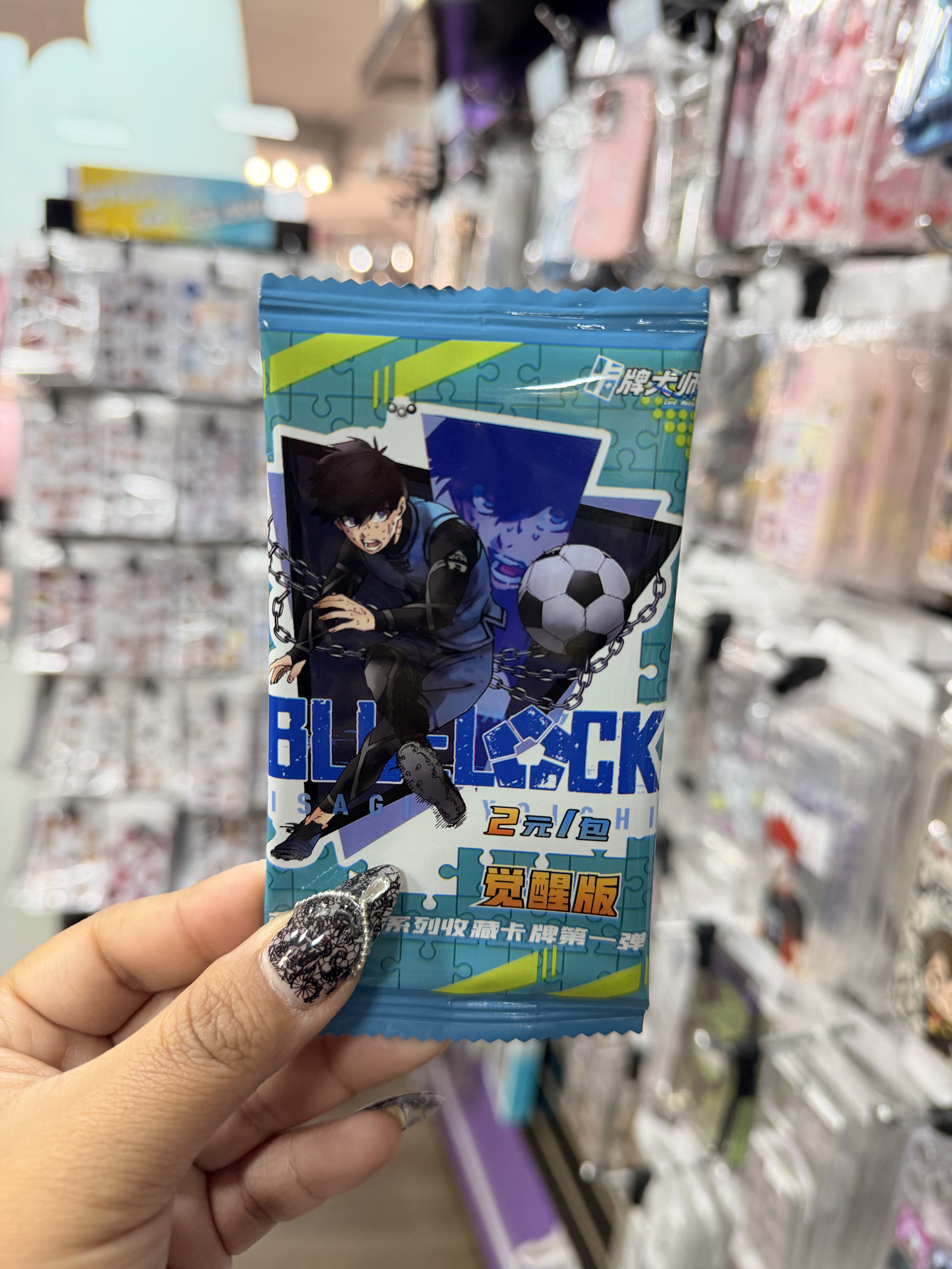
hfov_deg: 56.8
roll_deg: -5.3
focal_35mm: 24
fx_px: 880
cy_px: 634
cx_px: 476
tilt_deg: -15.4
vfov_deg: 71.6
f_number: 1.78
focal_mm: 6.76
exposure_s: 1/100
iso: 320
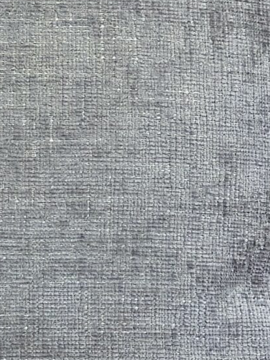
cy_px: -125
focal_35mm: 223
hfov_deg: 6.5
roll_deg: +1.0
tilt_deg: -14.3
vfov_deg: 8.7
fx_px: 2320
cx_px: -216
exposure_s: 1/120
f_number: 1.78
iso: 100
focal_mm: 6.86
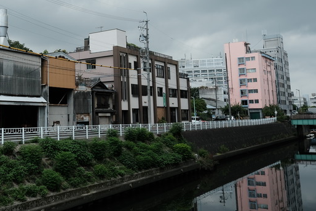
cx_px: 89
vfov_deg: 30.2
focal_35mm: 44
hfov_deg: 43.4
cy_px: 60
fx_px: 386
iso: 160
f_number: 4
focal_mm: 19.2
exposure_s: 1/480
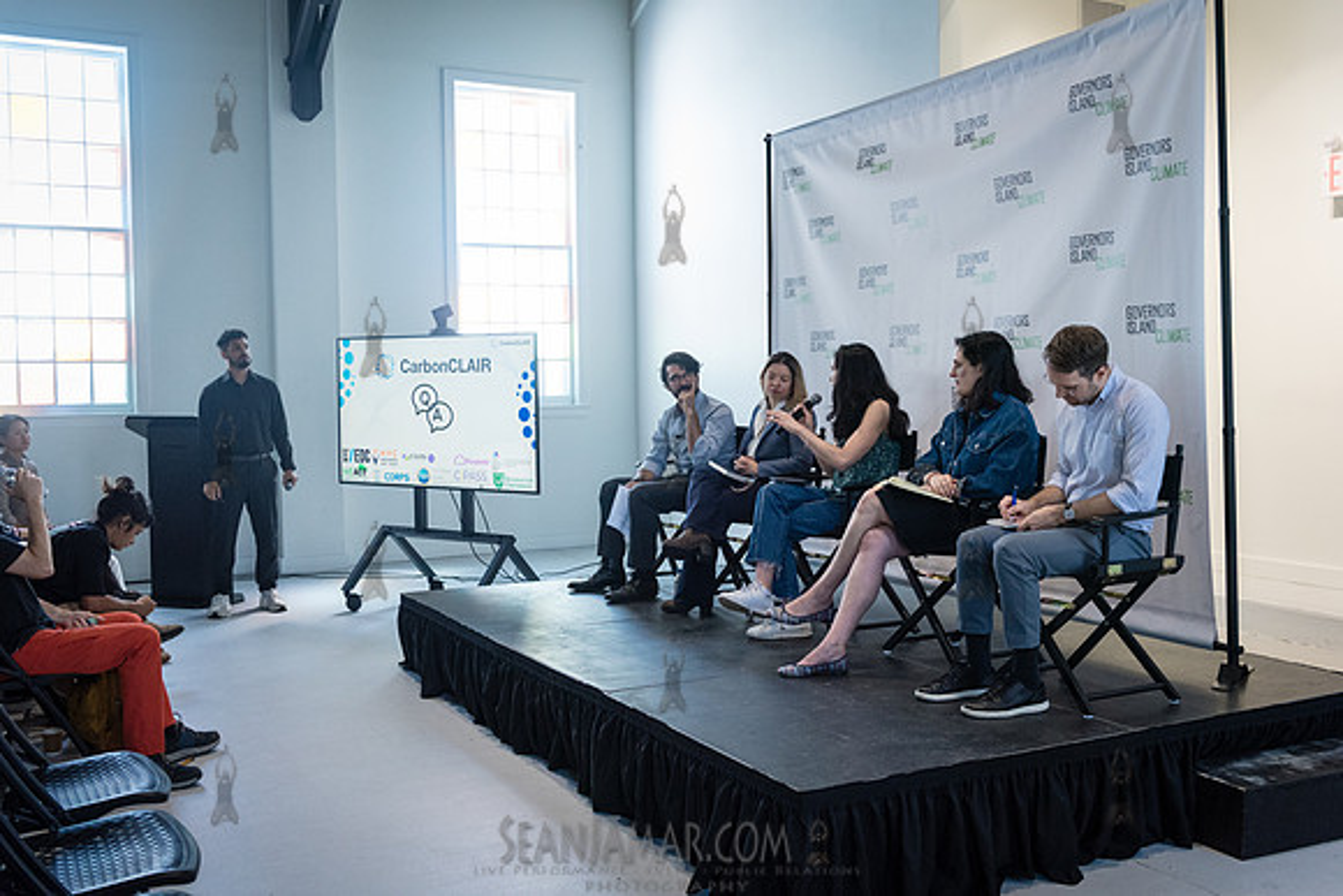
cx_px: 672
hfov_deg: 54.4
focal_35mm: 35
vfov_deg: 37.9
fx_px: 1306
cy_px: 448
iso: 4000
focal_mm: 35
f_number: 4
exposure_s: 1/320
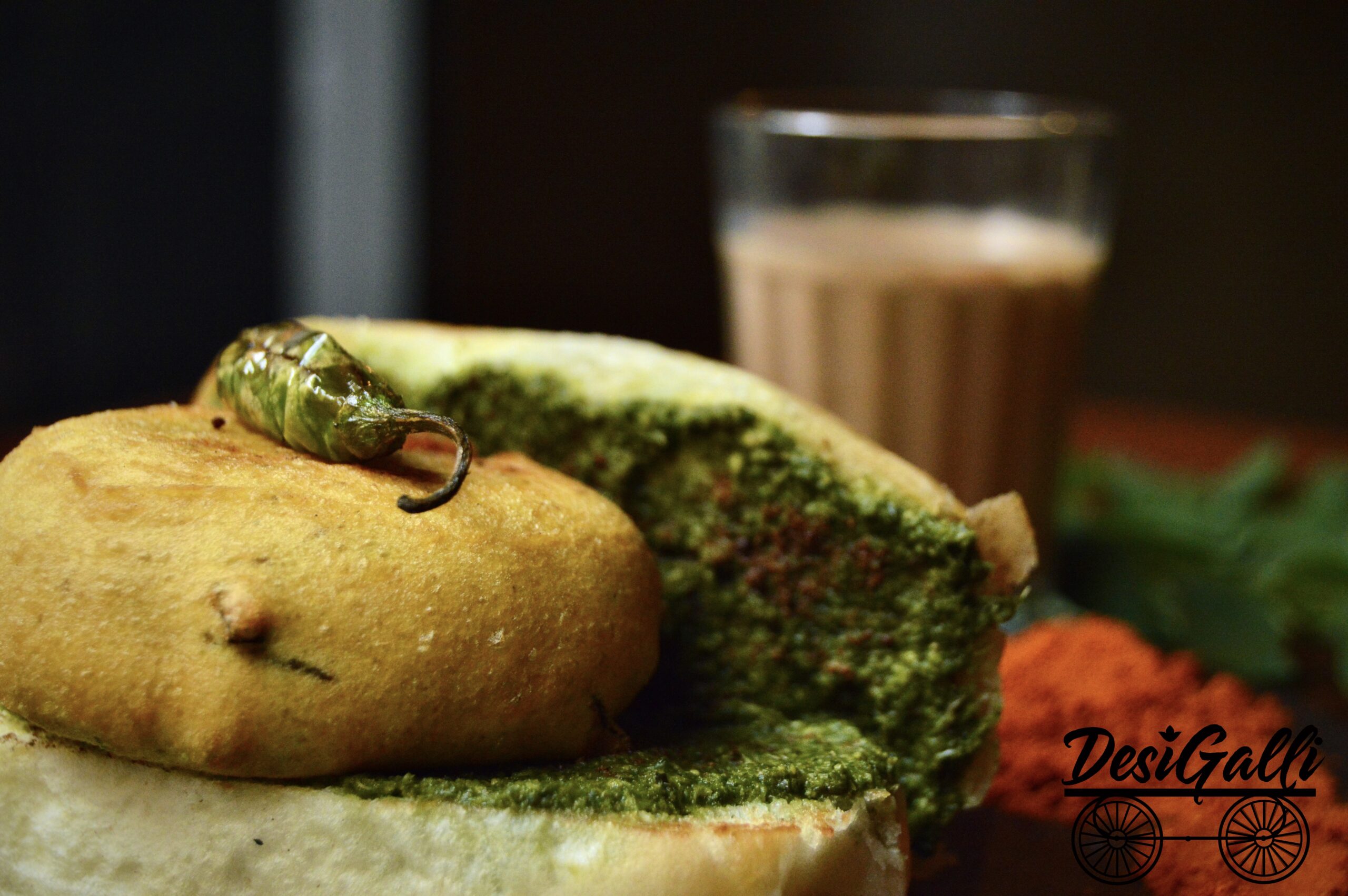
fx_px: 2581
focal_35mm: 69
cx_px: 674
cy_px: 448
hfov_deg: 29.3
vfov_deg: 19.7
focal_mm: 46
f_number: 5.3
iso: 1600
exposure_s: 1/320
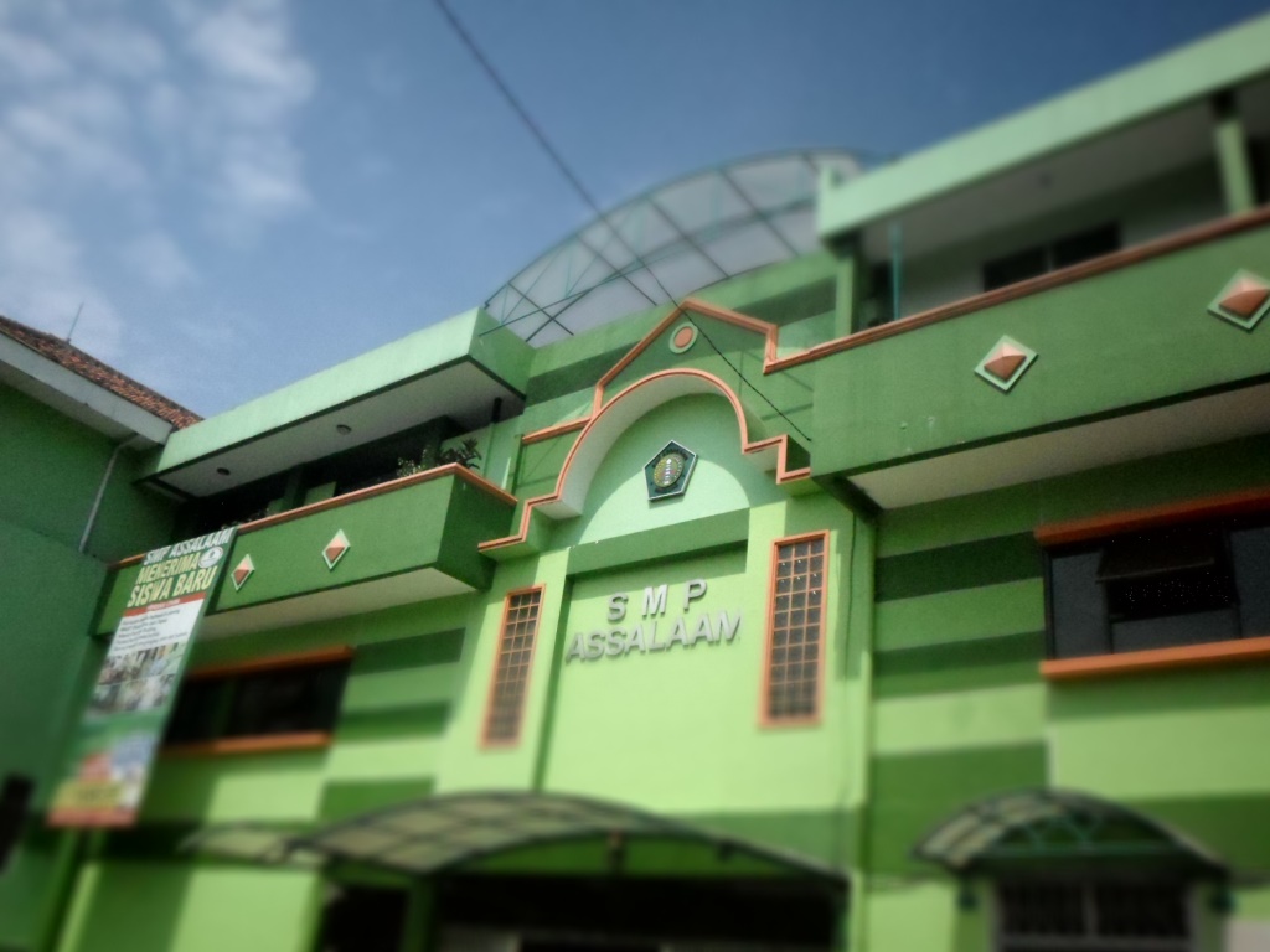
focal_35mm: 30
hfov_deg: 60.0
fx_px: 1101
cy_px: 476
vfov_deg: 46.8
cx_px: 635
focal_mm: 5.5
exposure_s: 1/2000
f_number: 10
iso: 800
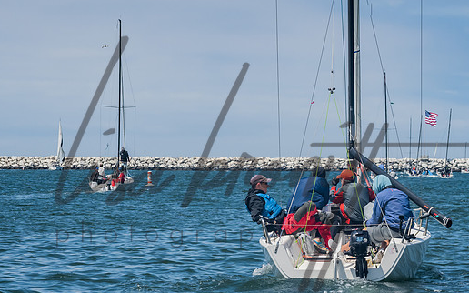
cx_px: 258
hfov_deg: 11.1
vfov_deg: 6.9
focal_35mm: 189
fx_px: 2415
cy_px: 166
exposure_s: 1/1000
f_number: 13
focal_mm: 110
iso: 640
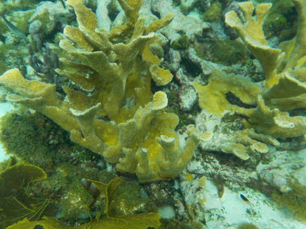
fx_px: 265
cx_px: 153
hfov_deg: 60.0
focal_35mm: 30
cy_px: 114
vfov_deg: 46.8
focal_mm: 4.1
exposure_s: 1/400
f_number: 3.3
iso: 125
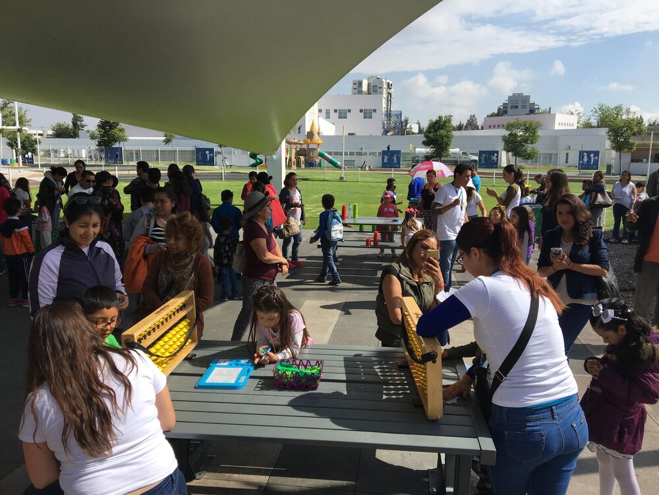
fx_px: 552
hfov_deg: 61.7
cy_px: 248
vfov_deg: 48.2
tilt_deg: -8.2
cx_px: 330
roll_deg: -1.0
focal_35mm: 29
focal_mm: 4.15
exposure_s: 1/1923
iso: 25
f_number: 2.2
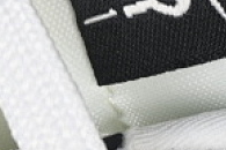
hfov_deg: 5.0
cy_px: -23
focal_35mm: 415
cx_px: 50
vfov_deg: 3.3
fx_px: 2605
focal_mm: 50
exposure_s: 1/80
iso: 160
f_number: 7.1
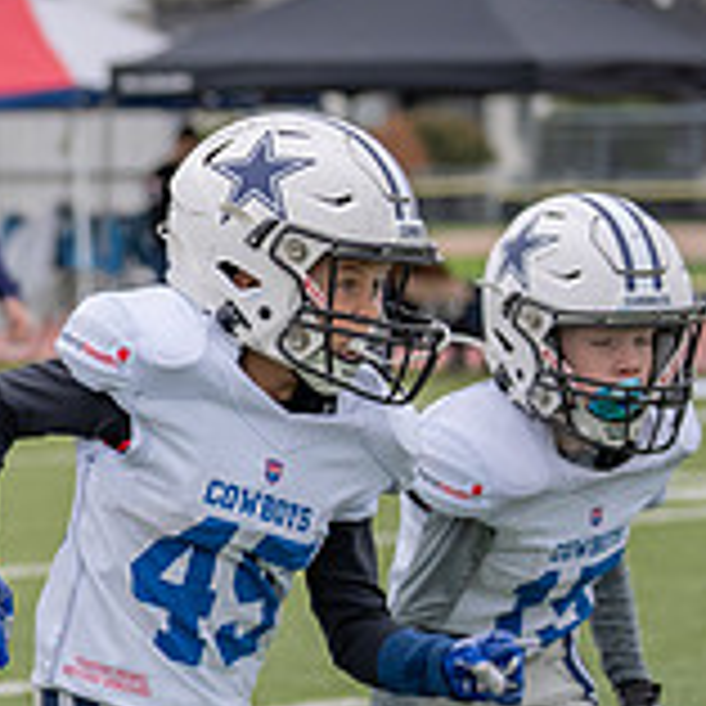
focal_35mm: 272
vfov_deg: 6.4
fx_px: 6276
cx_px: -615
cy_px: 518
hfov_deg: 6.3
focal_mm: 70
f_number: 2.8
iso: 200
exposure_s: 1/1250
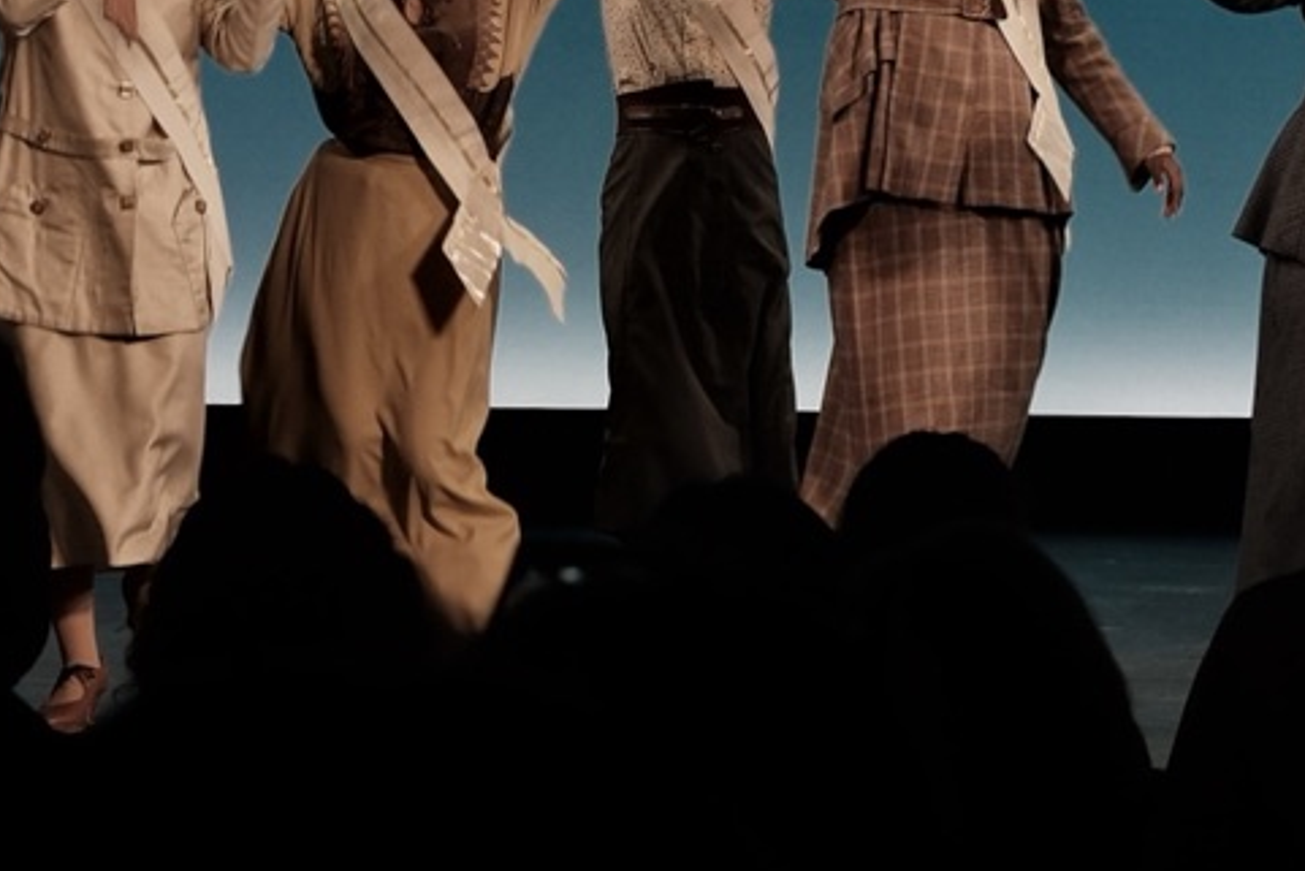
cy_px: -22
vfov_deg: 10.4
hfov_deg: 15.0
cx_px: 1669
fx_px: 4750
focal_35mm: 131
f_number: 3.6
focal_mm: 23
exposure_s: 1/125
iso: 125
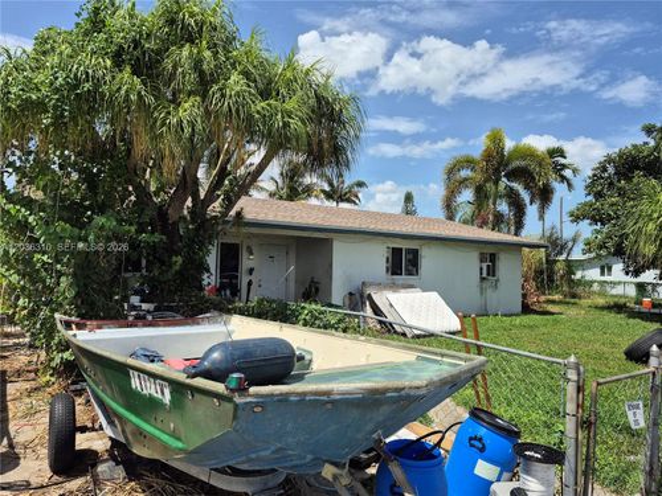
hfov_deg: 73.9
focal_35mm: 23
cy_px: 248
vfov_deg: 58.9
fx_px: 440
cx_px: 331
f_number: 1.8
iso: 25
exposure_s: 1/2264
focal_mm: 5.4
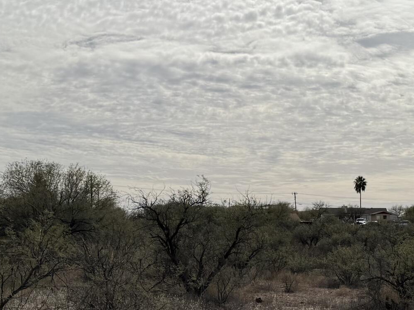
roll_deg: +0.0
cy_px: 246
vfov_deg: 20.2
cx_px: 330
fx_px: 861
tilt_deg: -0.2
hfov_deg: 26.5
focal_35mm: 72
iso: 64
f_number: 1.78
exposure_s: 1/17544
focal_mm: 6.76
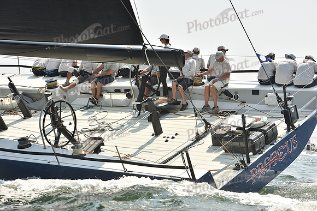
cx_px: 158
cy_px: 106
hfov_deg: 20.4
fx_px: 881
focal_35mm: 100
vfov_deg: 13.7
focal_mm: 100
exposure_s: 1/800
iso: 250
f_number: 8
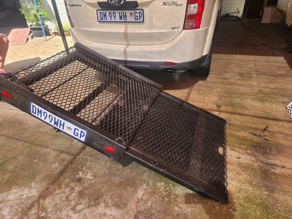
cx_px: 146
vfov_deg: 58.9
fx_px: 194
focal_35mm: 23
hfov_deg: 73.9
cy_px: 110
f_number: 1.8
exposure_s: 1/180
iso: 20
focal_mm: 5.4
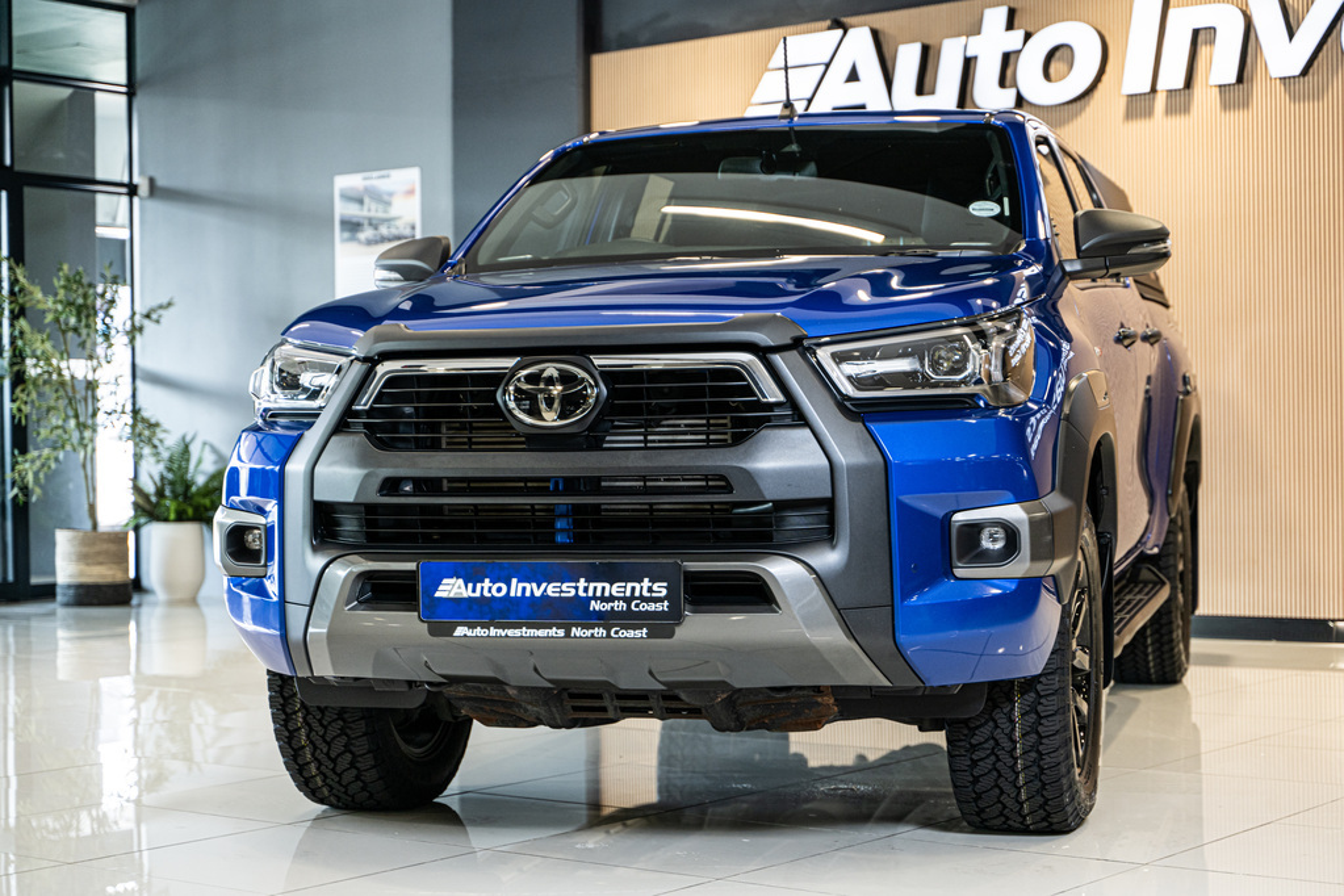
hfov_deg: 32.9
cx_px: 672
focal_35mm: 61
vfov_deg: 22.3
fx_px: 2277
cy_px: 448
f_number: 2.8
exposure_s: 1/160
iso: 400
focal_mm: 61
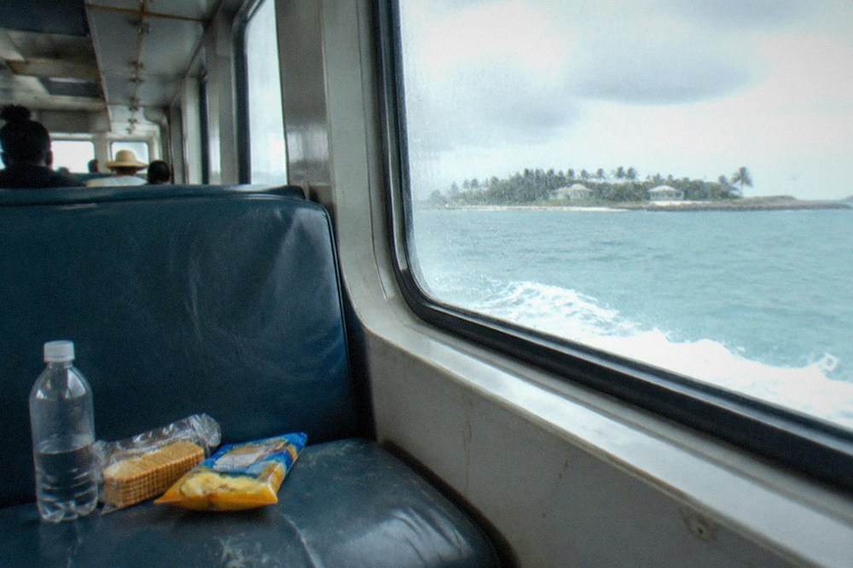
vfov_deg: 33.4
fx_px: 947
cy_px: 284
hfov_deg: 48.5
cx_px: 426
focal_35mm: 40
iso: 200
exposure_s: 1/100
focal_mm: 40
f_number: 11
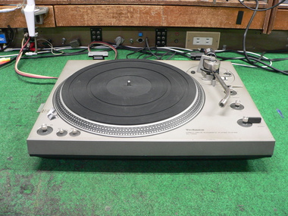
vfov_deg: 39.7
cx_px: 144
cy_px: 108
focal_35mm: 36
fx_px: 300
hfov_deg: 51.4
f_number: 2.8
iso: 200
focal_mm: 6
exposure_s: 1/10
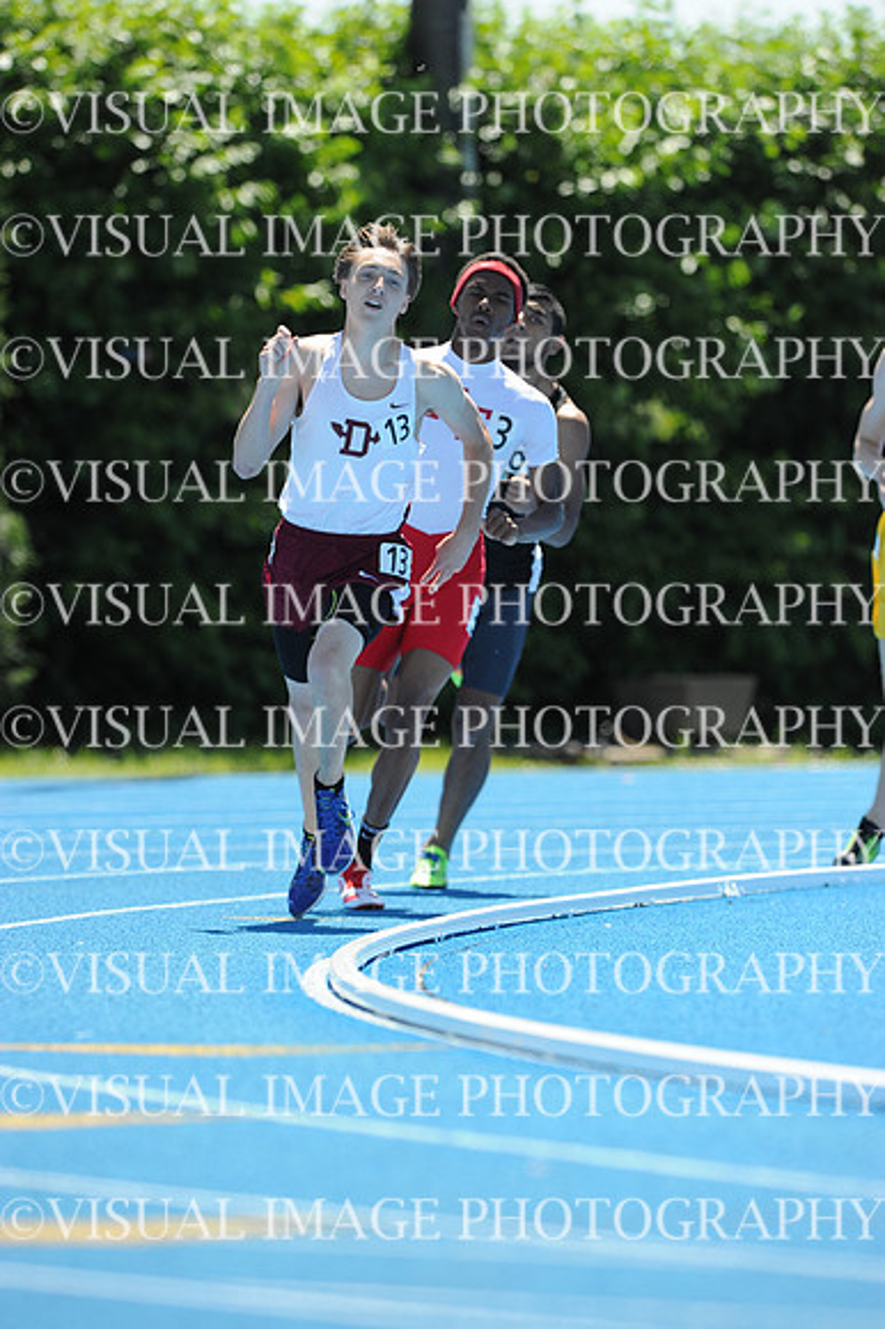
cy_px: 664
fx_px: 14766
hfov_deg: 3.4
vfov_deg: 5.2
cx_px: 442
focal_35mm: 400
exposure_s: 1/1600
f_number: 5.6
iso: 500
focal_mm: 400
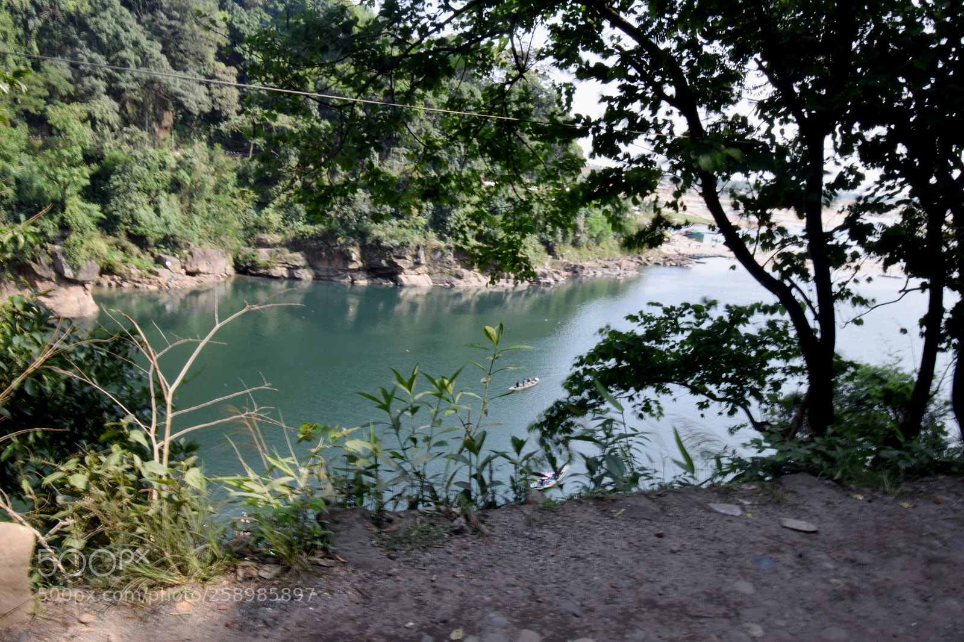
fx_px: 803
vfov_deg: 43.6
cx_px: 482
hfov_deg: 61.9
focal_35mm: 30
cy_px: 321
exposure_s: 1/3
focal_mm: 20
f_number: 29
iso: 100
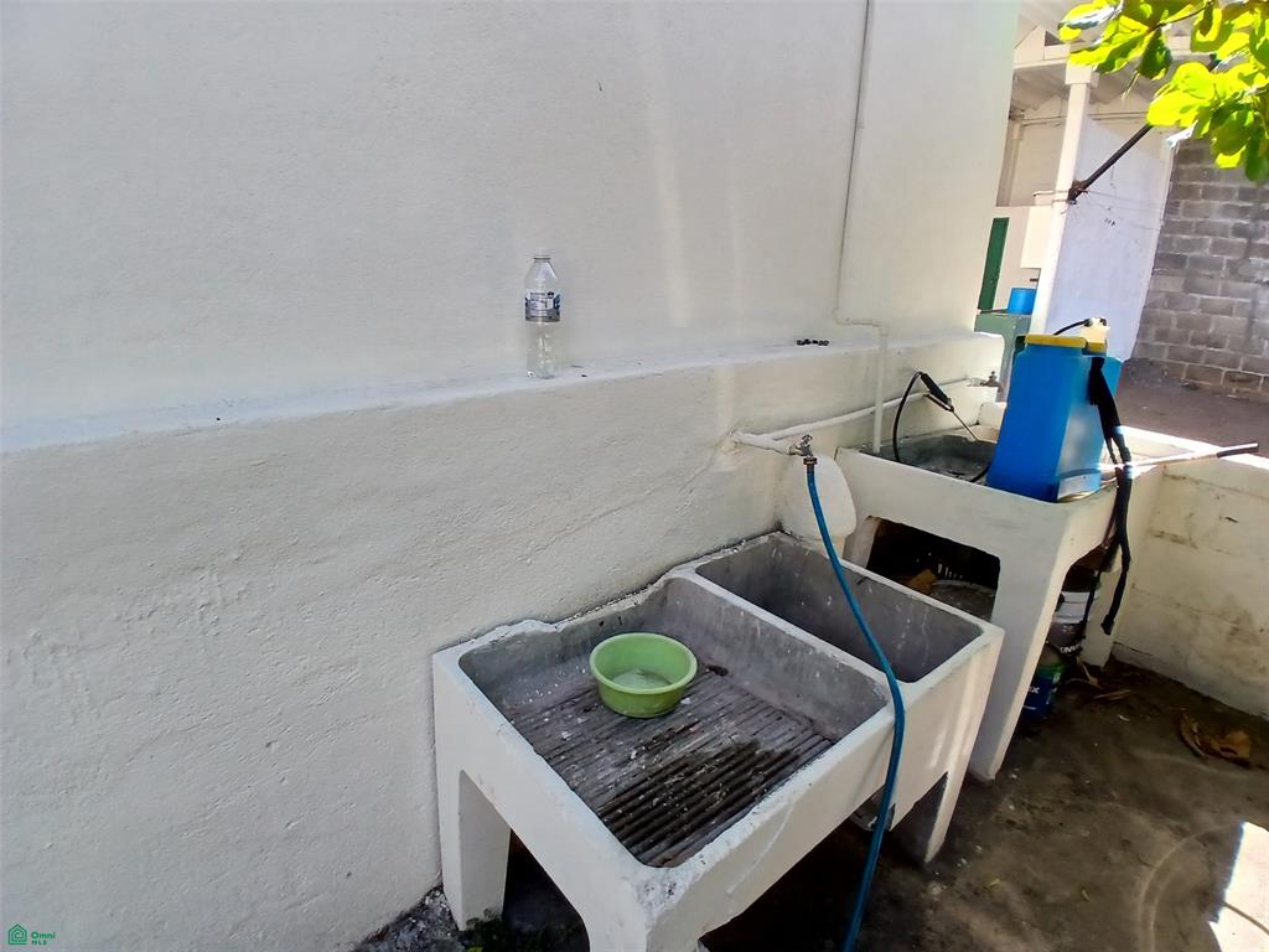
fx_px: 623
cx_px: 634
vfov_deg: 74.7
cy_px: 476
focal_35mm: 17
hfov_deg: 91.0
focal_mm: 1.4
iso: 50
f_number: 2.2
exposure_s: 1/203
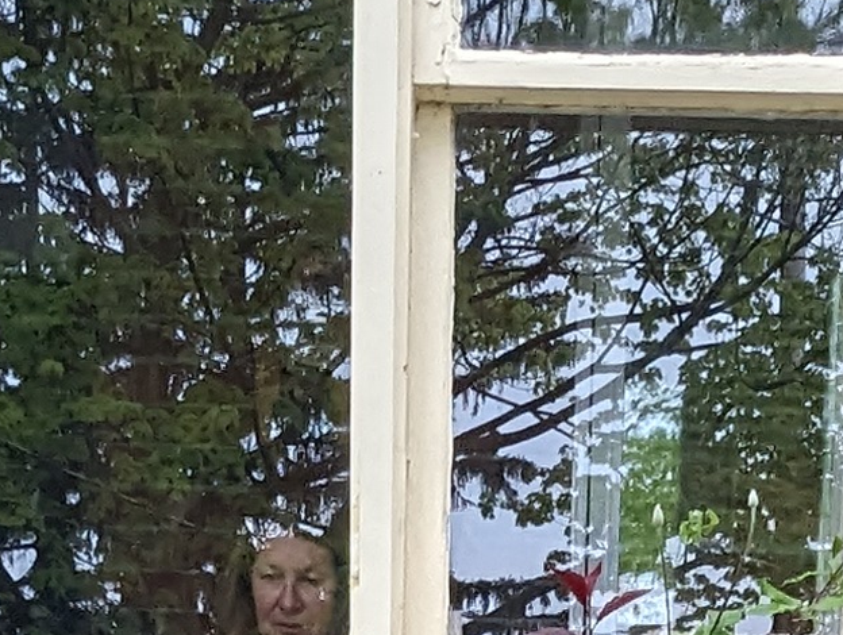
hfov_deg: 22.9
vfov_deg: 12.9
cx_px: 536
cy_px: 1560
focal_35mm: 85
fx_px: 2073
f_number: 2.2
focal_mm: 1.95
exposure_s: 1/144
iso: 75
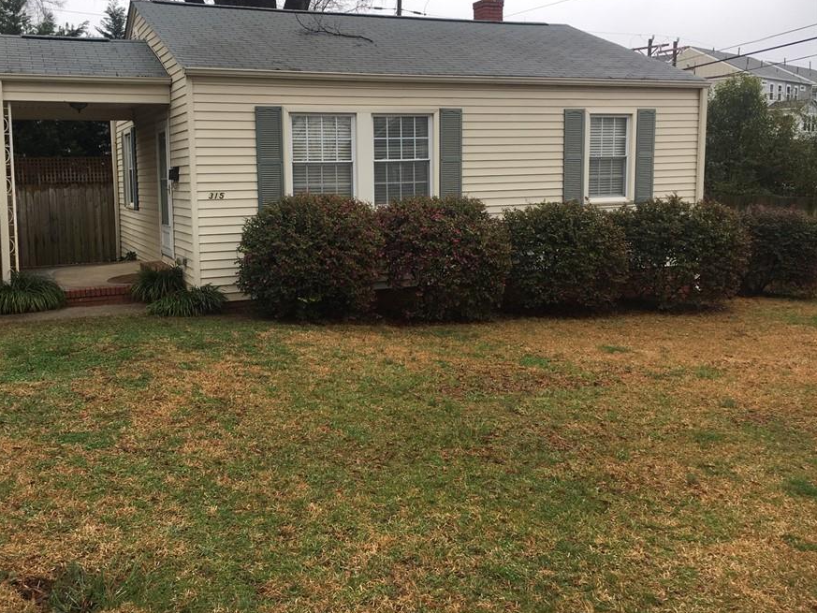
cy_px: 271
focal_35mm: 34
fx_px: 803
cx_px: 341
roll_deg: +0.9
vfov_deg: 41.7
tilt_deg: -8.7
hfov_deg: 53.7
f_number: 2.2
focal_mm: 4.15
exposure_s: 1/227
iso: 25
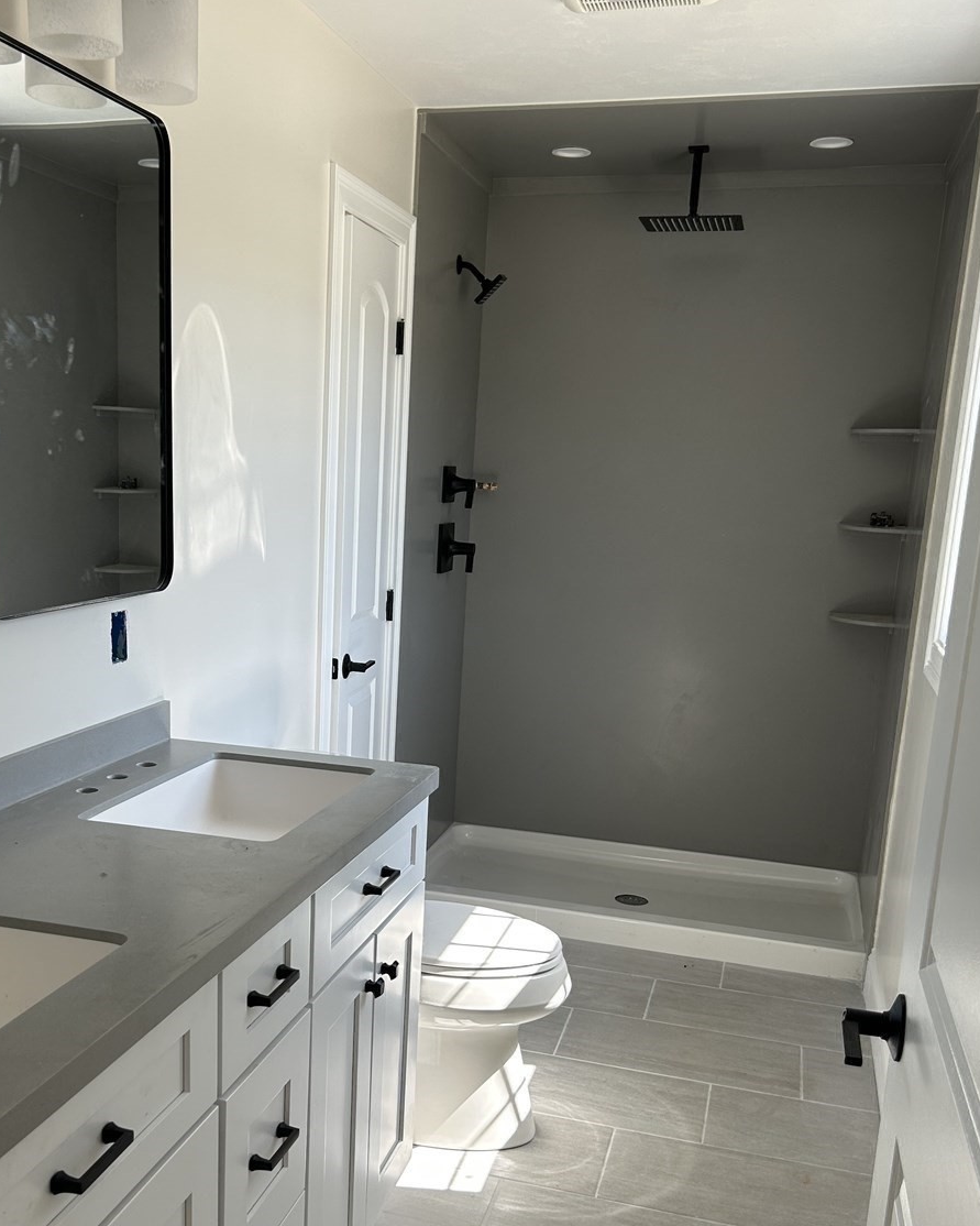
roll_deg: -2.3
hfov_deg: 42.0
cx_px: 395
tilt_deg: -13.2
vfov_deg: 51.1
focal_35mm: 35
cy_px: 751
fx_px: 1269
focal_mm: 5.7
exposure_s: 1/282
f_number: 1.5
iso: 40
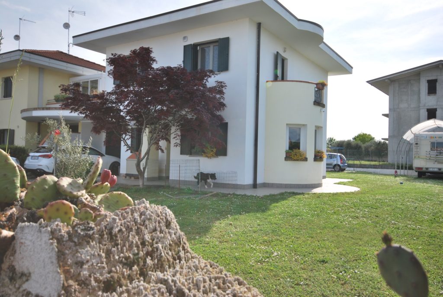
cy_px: 148
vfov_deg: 43.7
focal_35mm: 30
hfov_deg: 61.9
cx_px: 222
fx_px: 370
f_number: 8
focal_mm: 20
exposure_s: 1/250
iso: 100
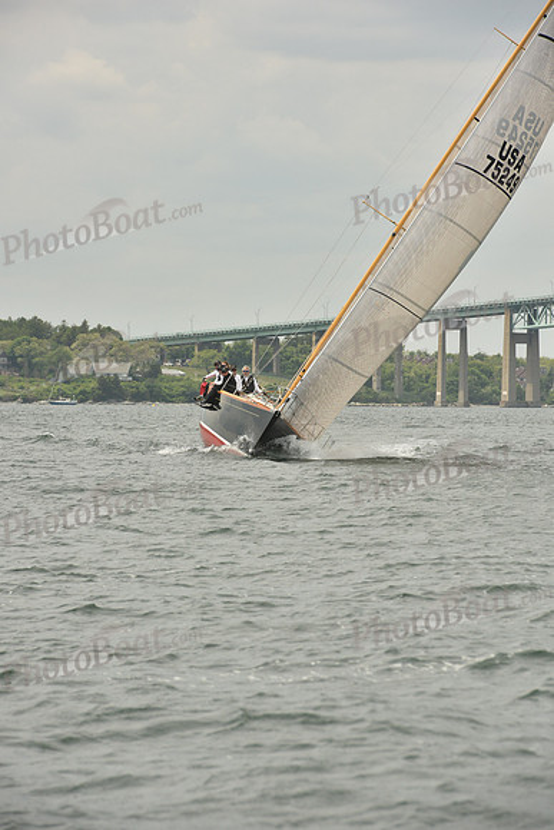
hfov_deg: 6.9
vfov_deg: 10.3
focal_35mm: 200
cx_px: 277
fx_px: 4614
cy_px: 415
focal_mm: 200
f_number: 11
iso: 400
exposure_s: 1/1000
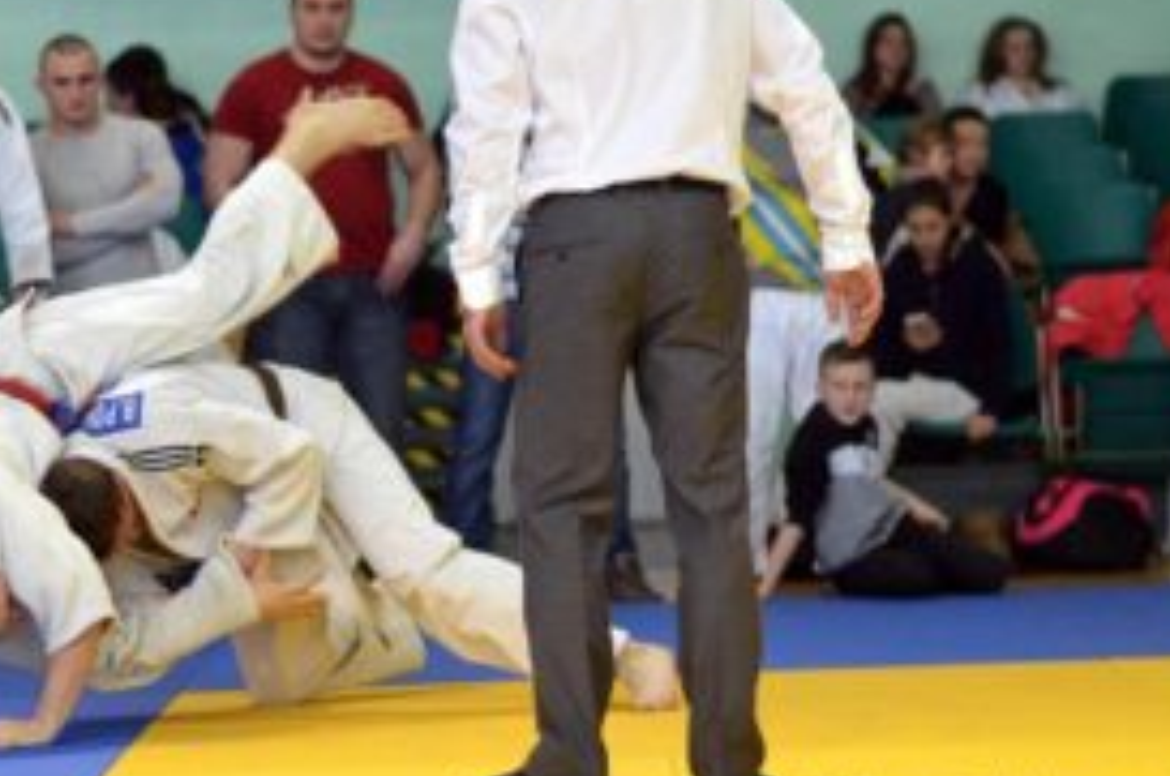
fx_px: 3569
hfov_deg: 18.6
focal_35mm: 110
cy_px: 298
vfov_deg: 12.4
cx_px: 510
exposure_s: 1/1000
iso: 1000
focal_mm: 50
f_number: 2.2
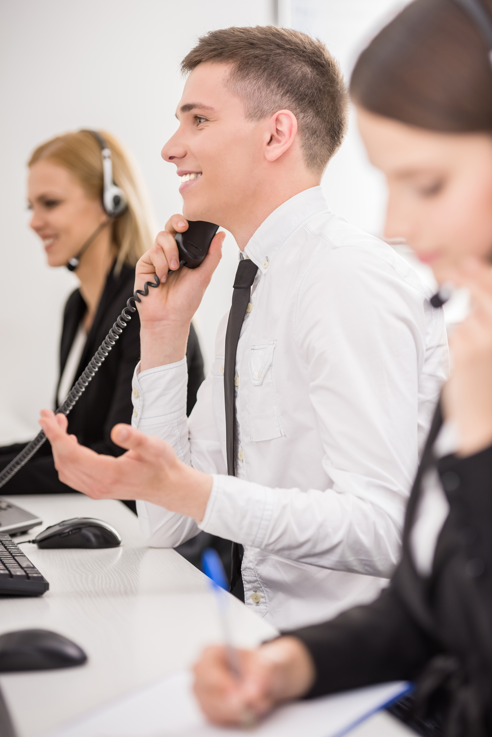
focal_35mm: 105
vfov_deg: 19.4
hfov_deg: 13.1
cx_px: 246
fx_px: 2150
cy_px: 368
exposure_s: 1/250
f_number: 3.2
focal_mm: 105
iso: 400
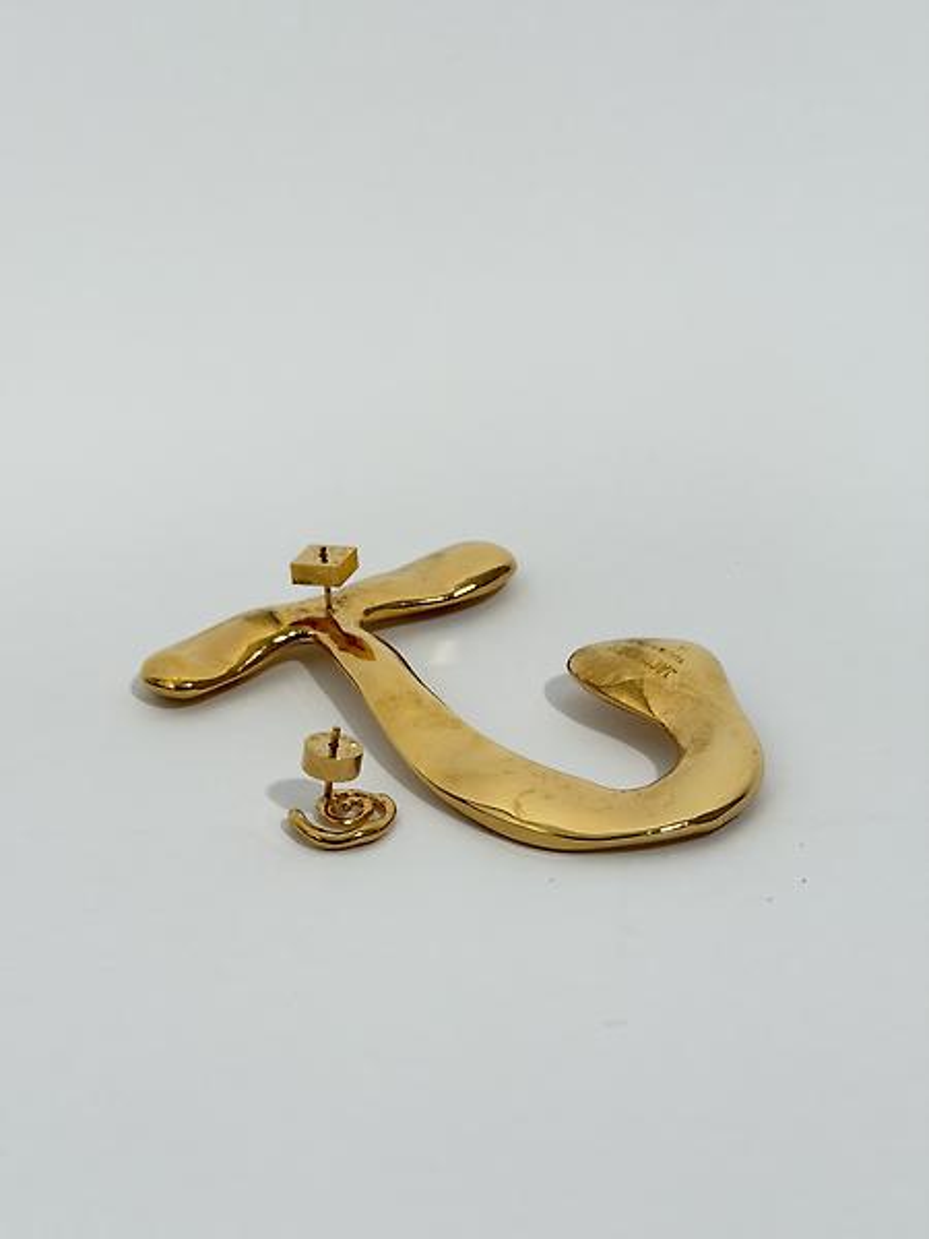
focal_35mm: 48
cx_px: 464
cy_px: 620
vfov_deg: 39.7
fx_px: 1718
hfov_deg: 30.3
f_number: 1.78
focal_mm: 6.76
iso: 80
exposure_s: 1/118
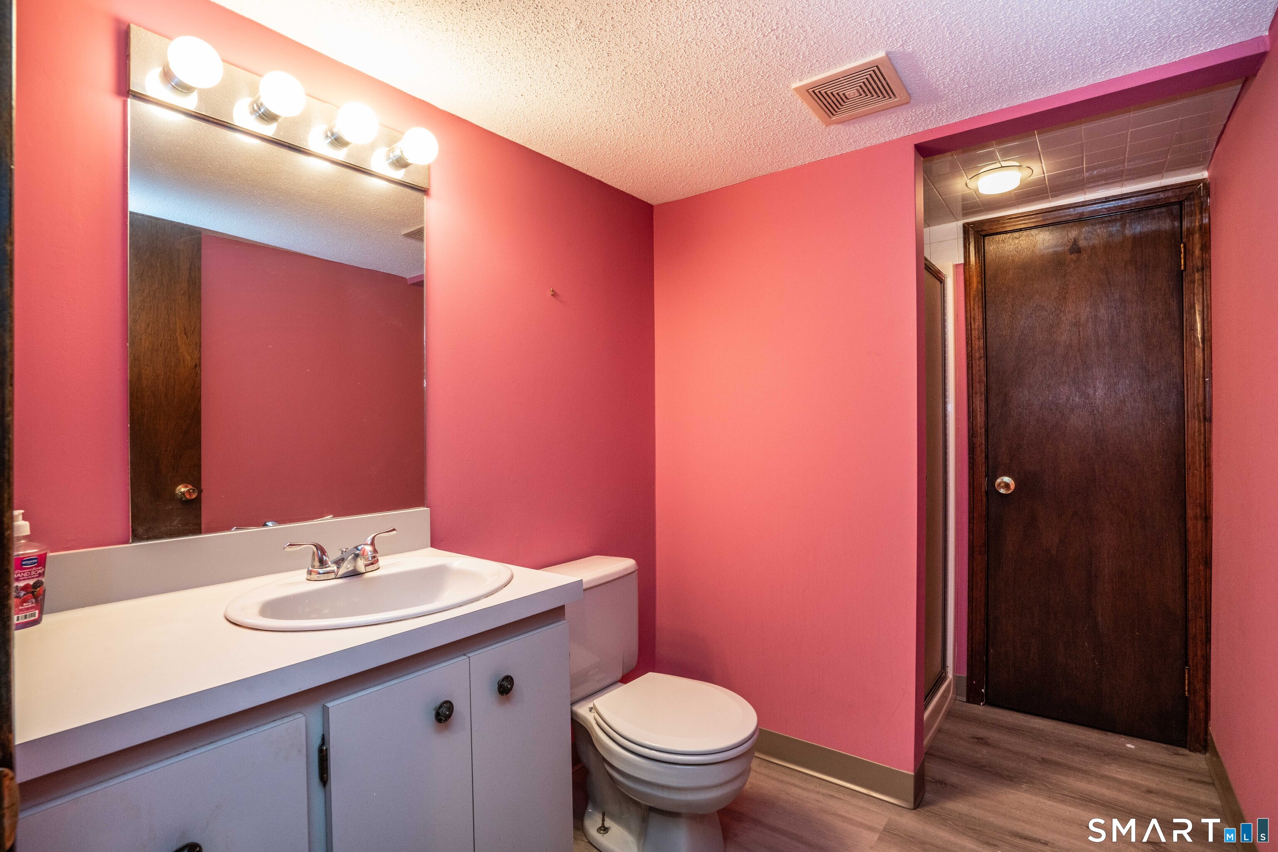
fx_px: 568
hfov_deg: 96.7
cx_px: 639
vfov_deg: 73.8
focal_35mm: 16
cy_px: 426
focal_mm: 16
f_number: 11
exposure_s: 1/6
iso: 800
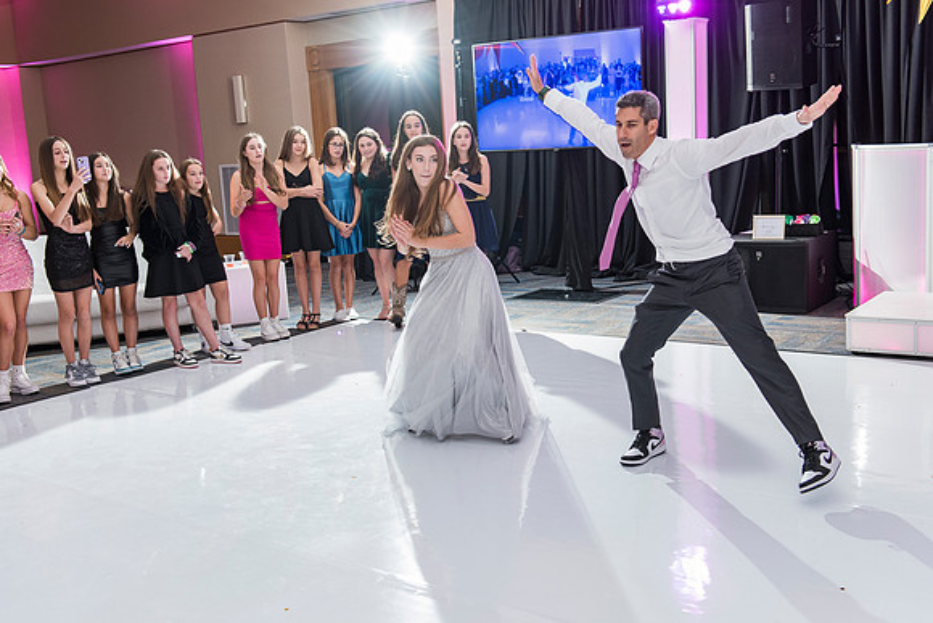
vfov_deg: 35.1
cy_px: 312
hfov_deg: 50.7
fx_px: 985
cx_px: 466
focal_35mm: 38
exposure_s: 1/100
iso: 1000
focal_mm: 38
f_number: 4
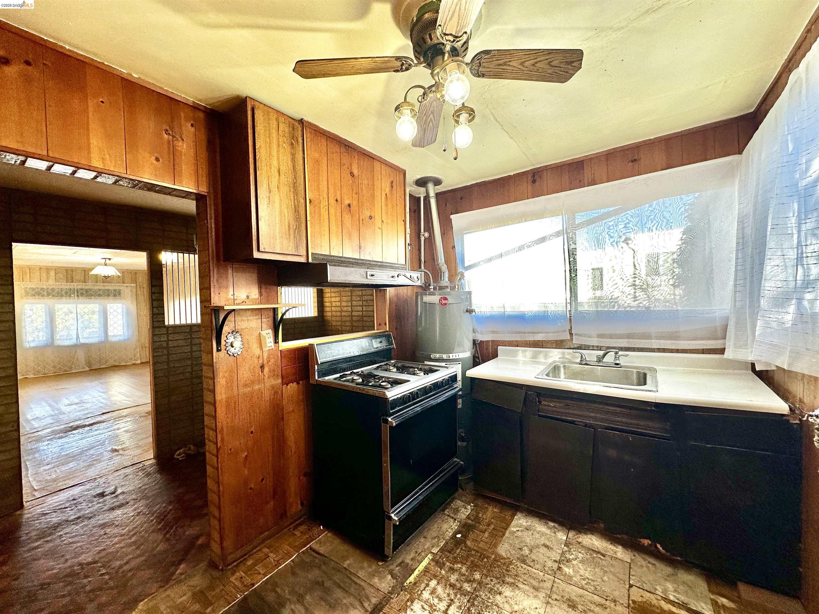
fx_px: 331
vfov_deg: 85.7
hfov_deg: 102.1
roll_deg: +1.5
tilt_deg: -0.7
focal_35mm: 14
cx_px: 410
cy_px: 307
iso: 100
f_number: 2.2
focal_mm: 2.22
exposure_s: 1/120
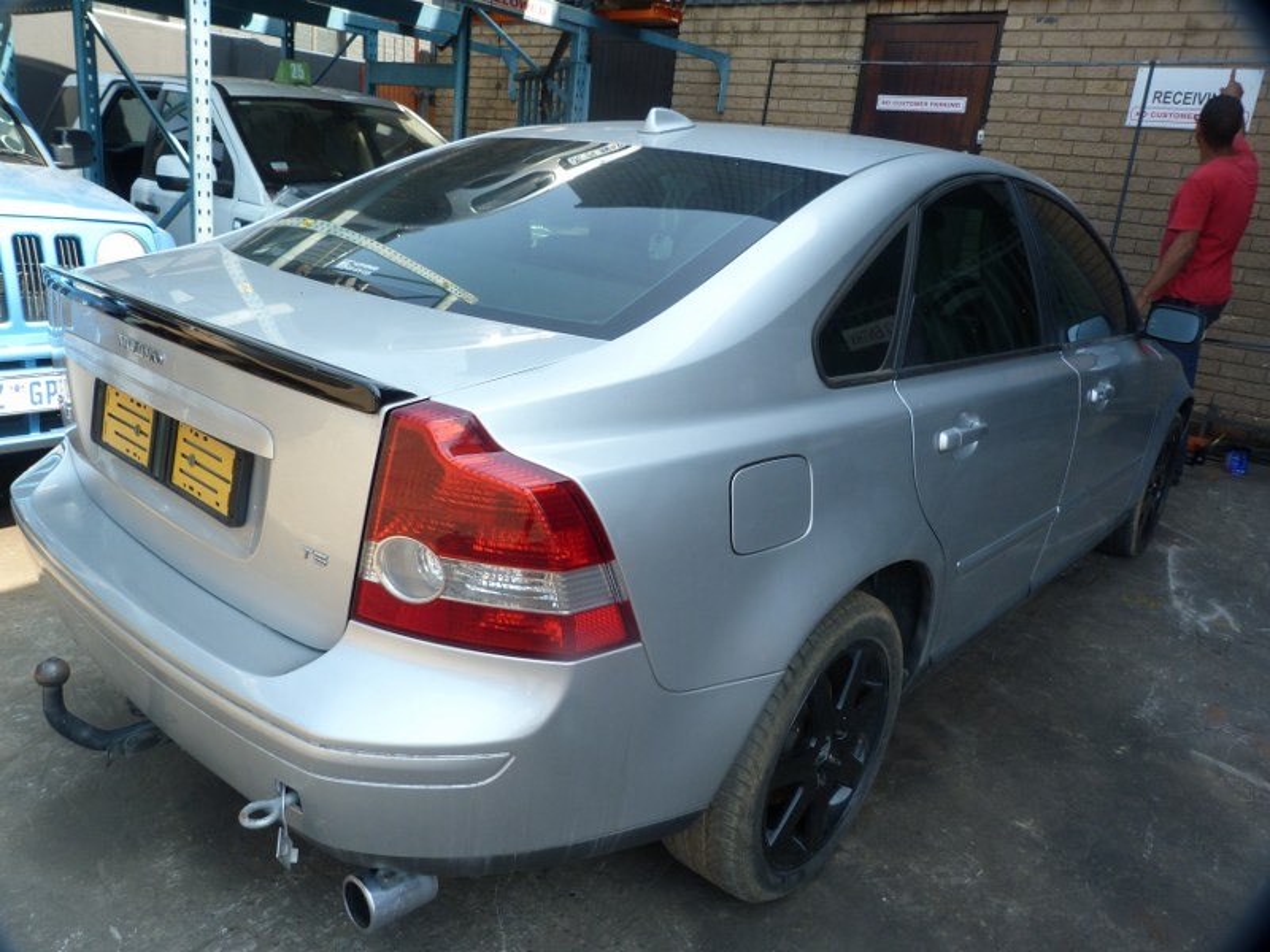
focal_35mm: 25
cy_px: 476
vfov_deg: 54.9
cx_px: 635
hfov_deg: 69.4
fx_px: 917
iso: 80
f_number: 4
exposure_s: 1/100
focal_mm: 4.5
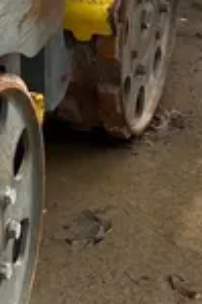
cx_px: -100
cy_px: -40
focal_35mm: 133
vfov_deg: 15.0
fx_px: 1122
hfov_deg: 10.0
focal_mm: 5.96
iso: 50
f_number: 1.6
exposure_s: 1/2242
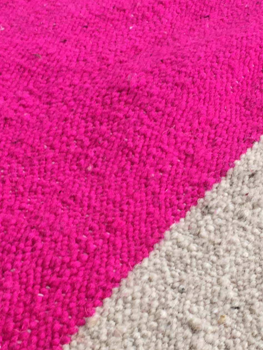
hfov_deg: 19.6
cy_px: 207
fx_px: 760
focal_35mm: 75
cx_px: 176
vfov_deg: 25.9
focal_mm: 4.15
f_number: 2.2
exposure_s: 1/50
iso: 40
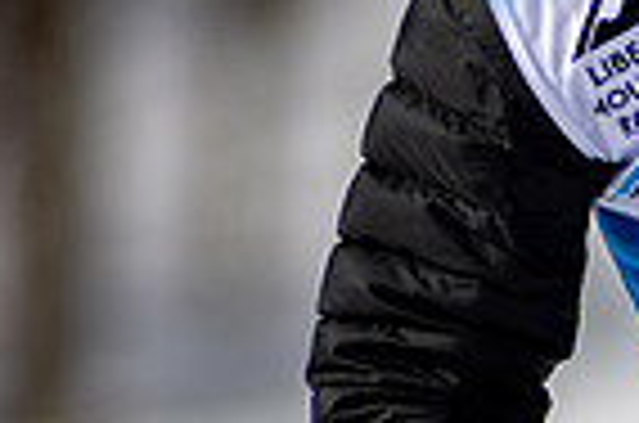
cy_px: -2
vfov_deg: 0.7
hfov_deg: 1.0
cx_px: 934
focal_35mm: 2013
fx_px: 35651
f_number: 2.8
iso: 100
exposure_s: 1/6400
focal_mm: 300
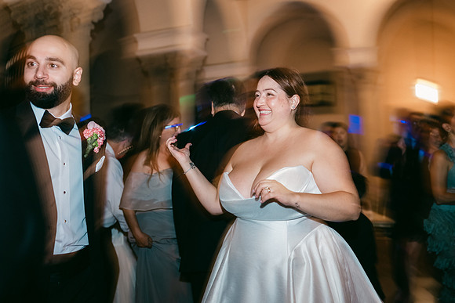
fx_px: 456
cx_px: 231
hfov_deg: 53.0
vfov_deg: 36.8
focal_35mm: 36
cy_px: 152
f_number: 2.5
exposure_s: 1/15
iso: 1600
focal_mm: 35
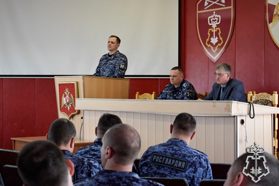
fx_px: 639
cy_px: 93
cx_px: 140
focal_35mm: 82
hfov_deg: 24.6
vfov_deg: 16.6
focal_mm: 55
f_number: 5.6
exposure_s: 1/250
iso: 3200
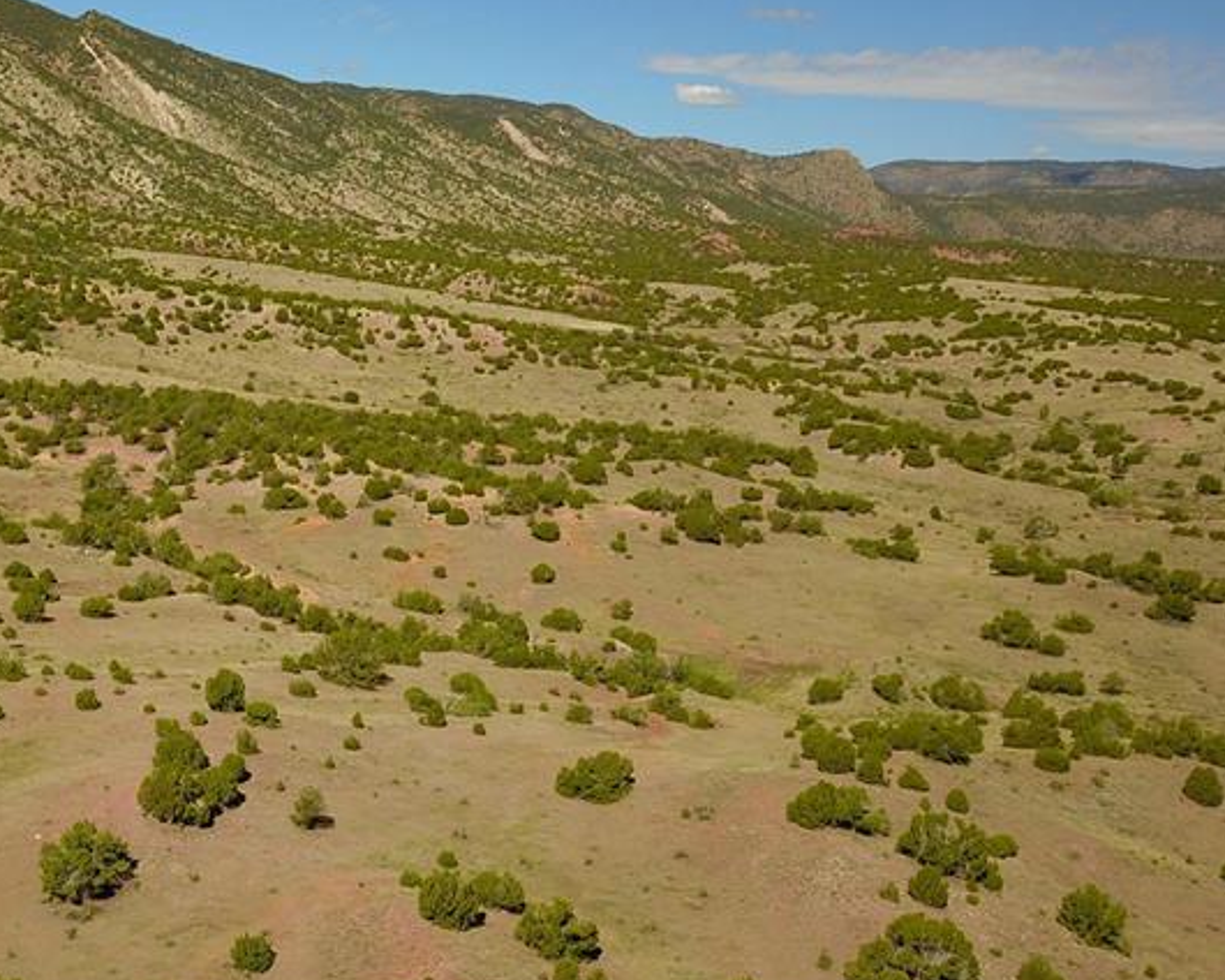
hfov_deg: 36.5
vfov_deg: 30.8
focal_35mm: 49
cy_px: 526
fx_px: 1777
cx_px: 208
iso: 100
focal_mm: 4.73
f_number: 2.2
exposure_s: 1/691
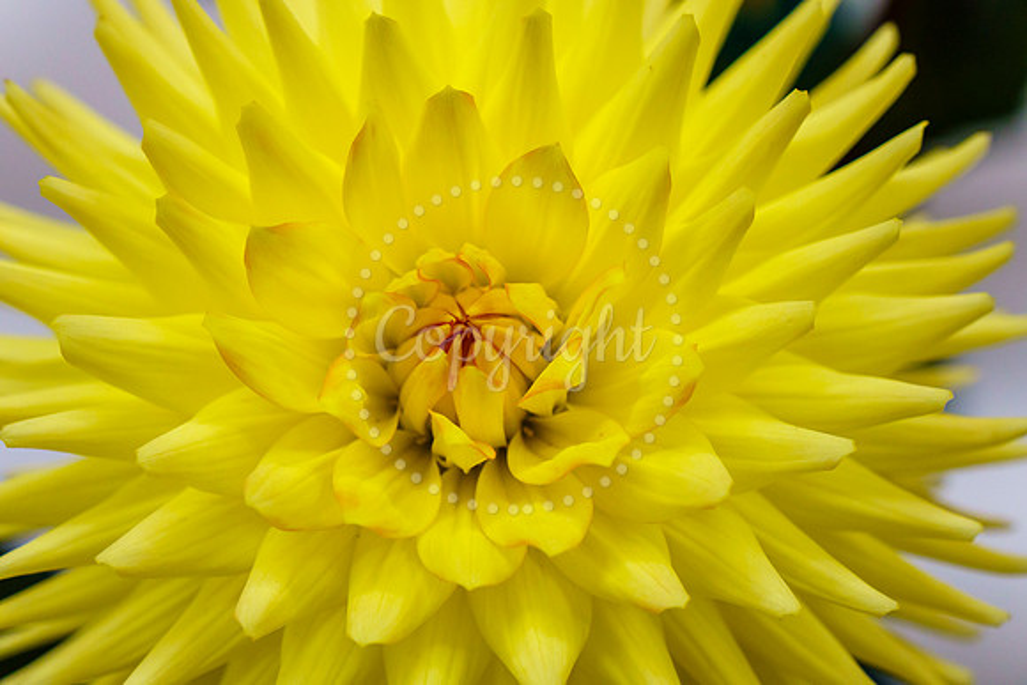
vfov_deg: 13.0
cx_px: 514
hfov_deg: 19.5
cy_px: 342
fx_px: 2996
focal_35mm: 105
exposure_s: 1/100
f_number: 5.6
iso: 1250
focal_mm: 70
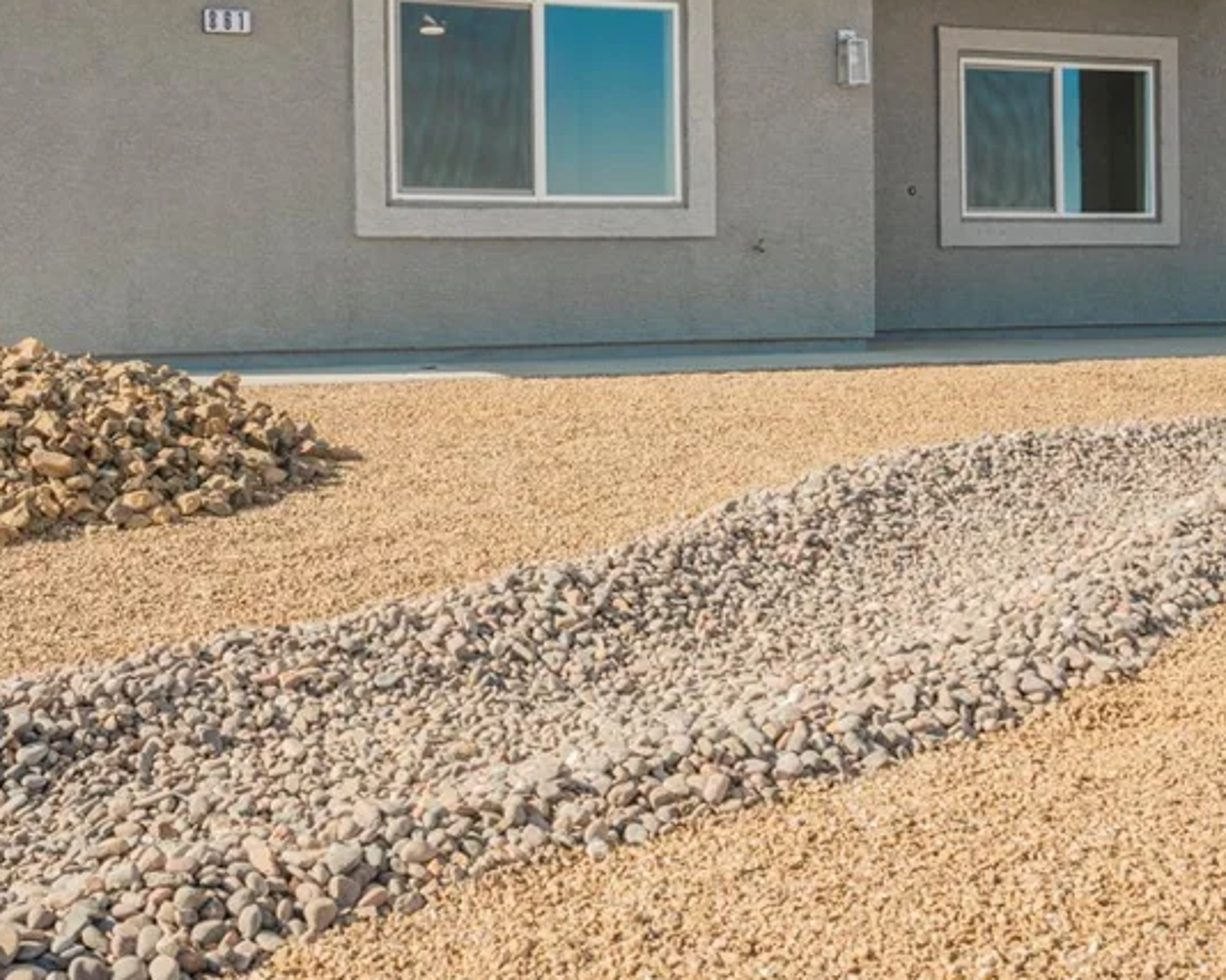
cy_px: 313
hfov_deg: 41.1
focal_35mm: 45
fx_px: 1633
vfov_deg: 33.1
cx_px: 574
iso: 100
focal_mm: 25
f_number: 8
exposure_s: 1/200
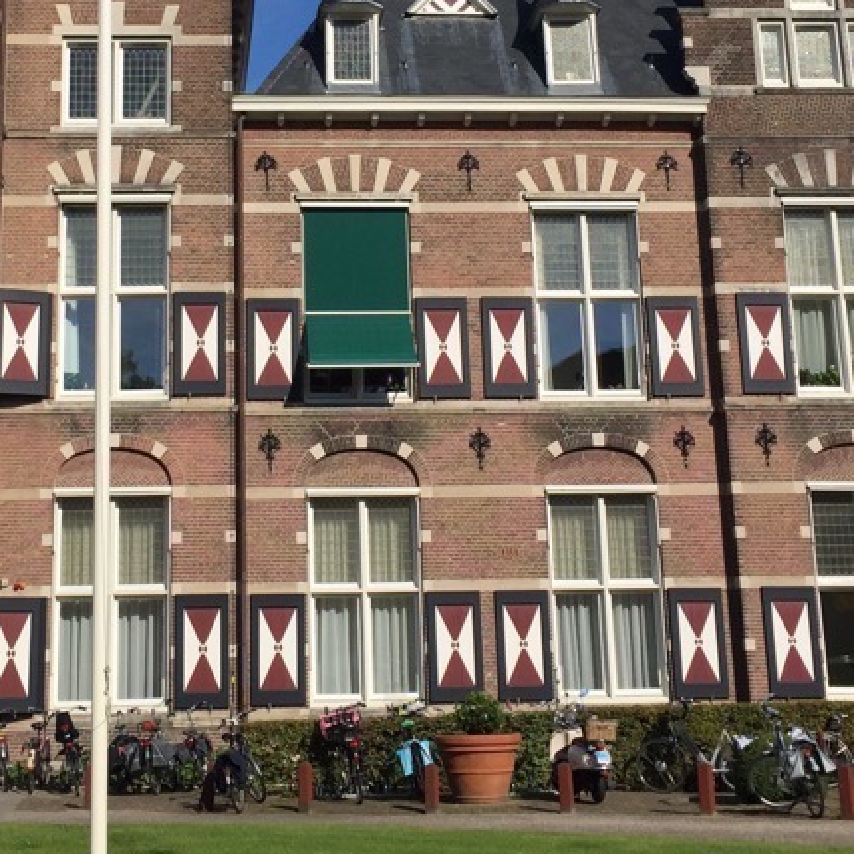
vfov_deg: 27.7
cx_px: 316
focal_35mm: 61
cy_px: 201
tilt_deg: +16.0
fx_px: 1703
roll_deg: +0.3
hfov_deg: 28.0
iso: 32
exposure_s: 1/4405
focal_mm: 4.15
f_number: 2.2
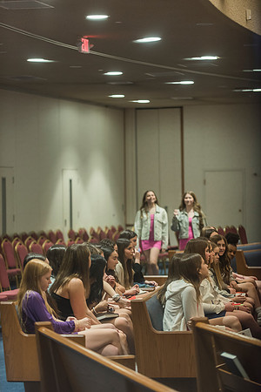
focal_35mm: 116
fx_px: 1261
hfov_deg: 11.8
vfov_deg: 17.6
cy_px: 196
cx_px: 130
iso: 1250
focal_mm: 116
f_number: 2.8
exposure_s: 1/60
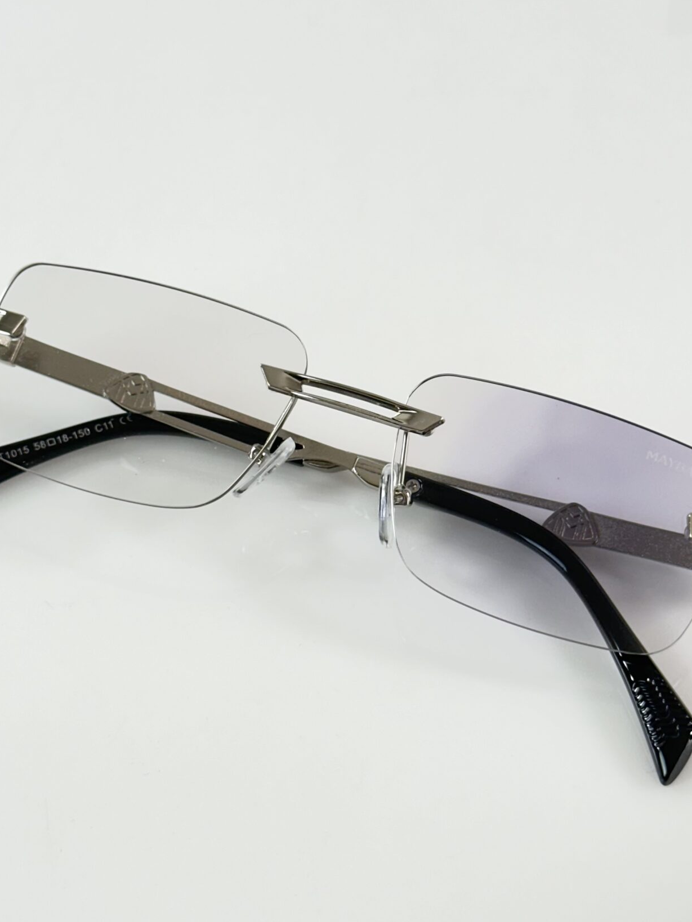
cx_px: 339
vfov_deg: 26.0
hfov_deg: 19.6
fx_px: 1999
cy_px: 509
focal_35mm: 75
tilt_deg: -54.2
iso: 50
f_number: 1.78
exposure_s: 1/100
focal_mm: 6.86
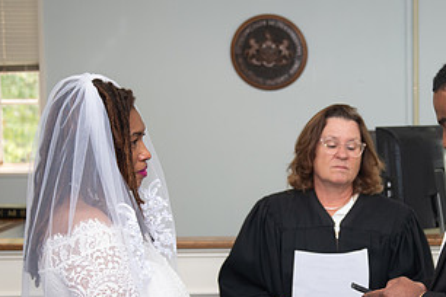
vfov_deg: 12.4
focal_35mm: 110
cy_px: 212
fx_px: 1363
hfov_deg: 18.4
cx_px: 344
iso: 800
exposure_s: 1/160
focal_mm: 56
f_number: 4.6
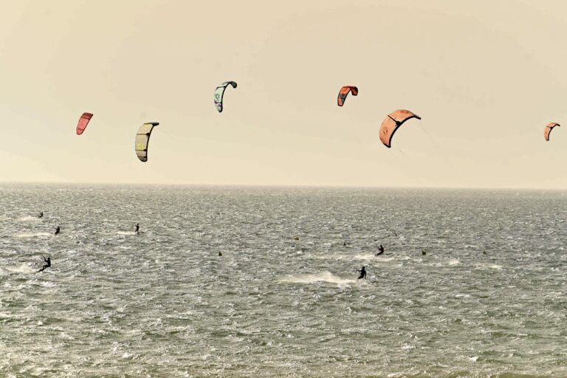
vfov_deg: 6.9
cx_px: 284
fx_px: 3150
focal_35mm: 200
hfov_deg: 10.3
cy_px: 189
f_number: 5.6
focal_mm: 200
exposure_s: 1/3000
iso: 200
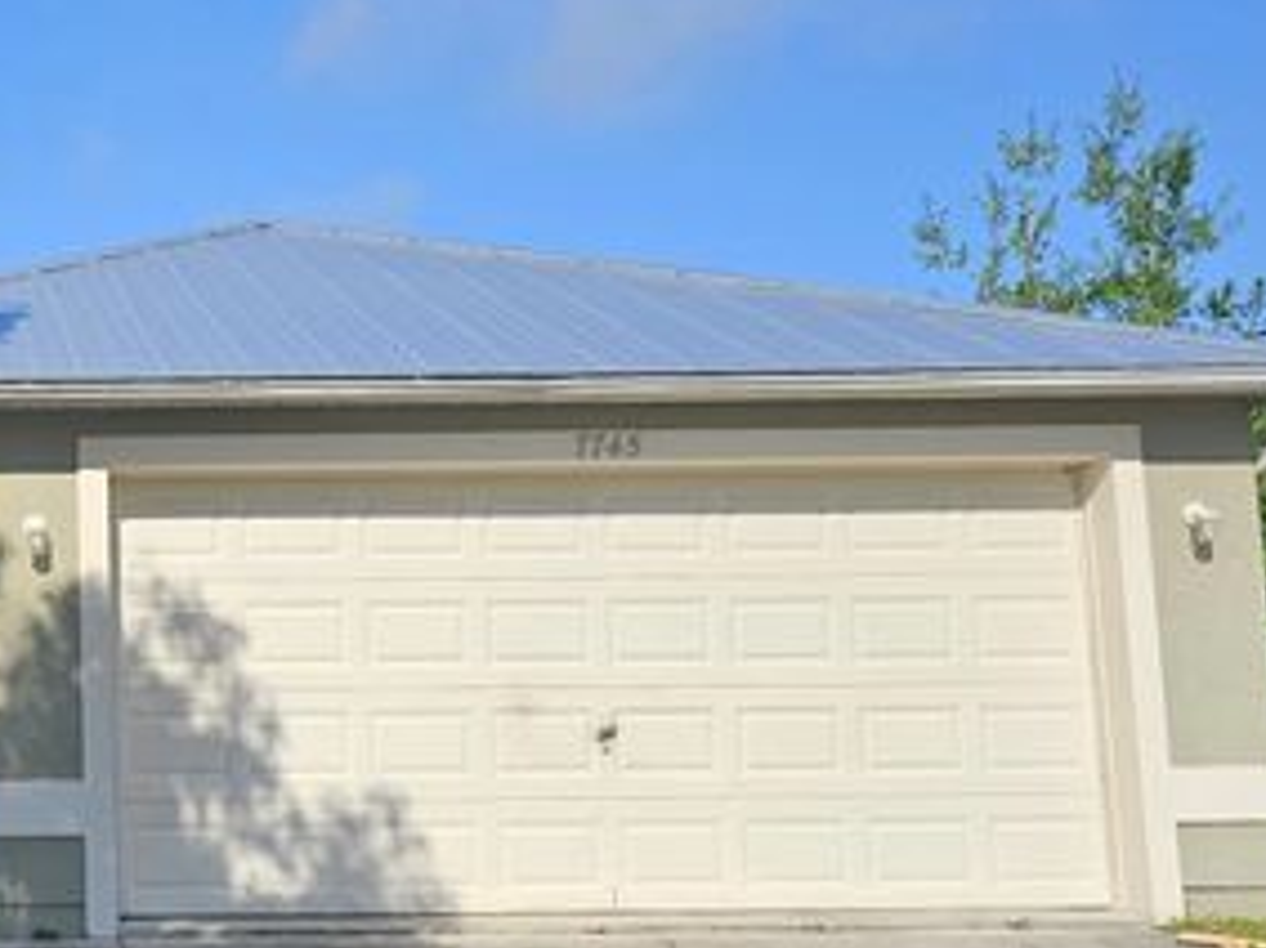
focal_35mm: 52
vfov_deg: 28.0
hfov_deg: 33.3
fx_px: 1901
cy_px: 487
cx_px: -40
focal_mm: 6.3
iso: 25
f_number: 1.7
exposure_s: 1/2000
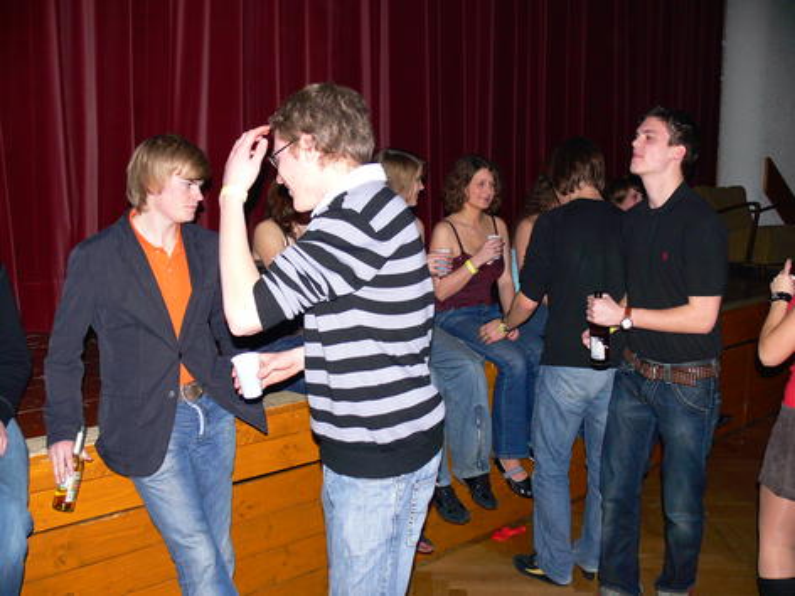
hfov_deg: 52.6
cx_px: 398
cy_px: 298
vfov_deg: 40.7
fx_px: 804
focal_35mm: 35
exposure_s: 1/30
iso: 125
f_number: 2.8
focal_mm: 7.4
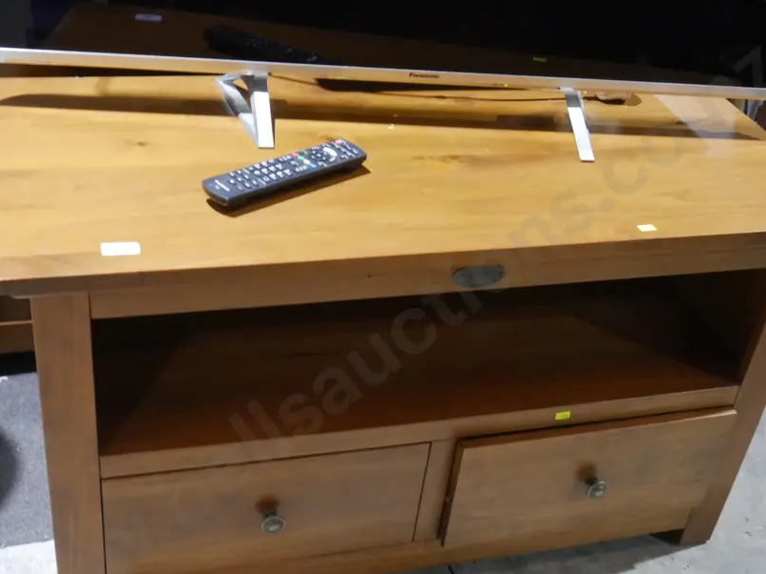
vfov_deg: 28.5
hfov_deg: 37.5
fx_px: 1128
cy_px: 355
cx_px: 381
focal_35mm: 51
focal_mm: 20
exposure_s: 1/50
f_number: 9
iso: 3200
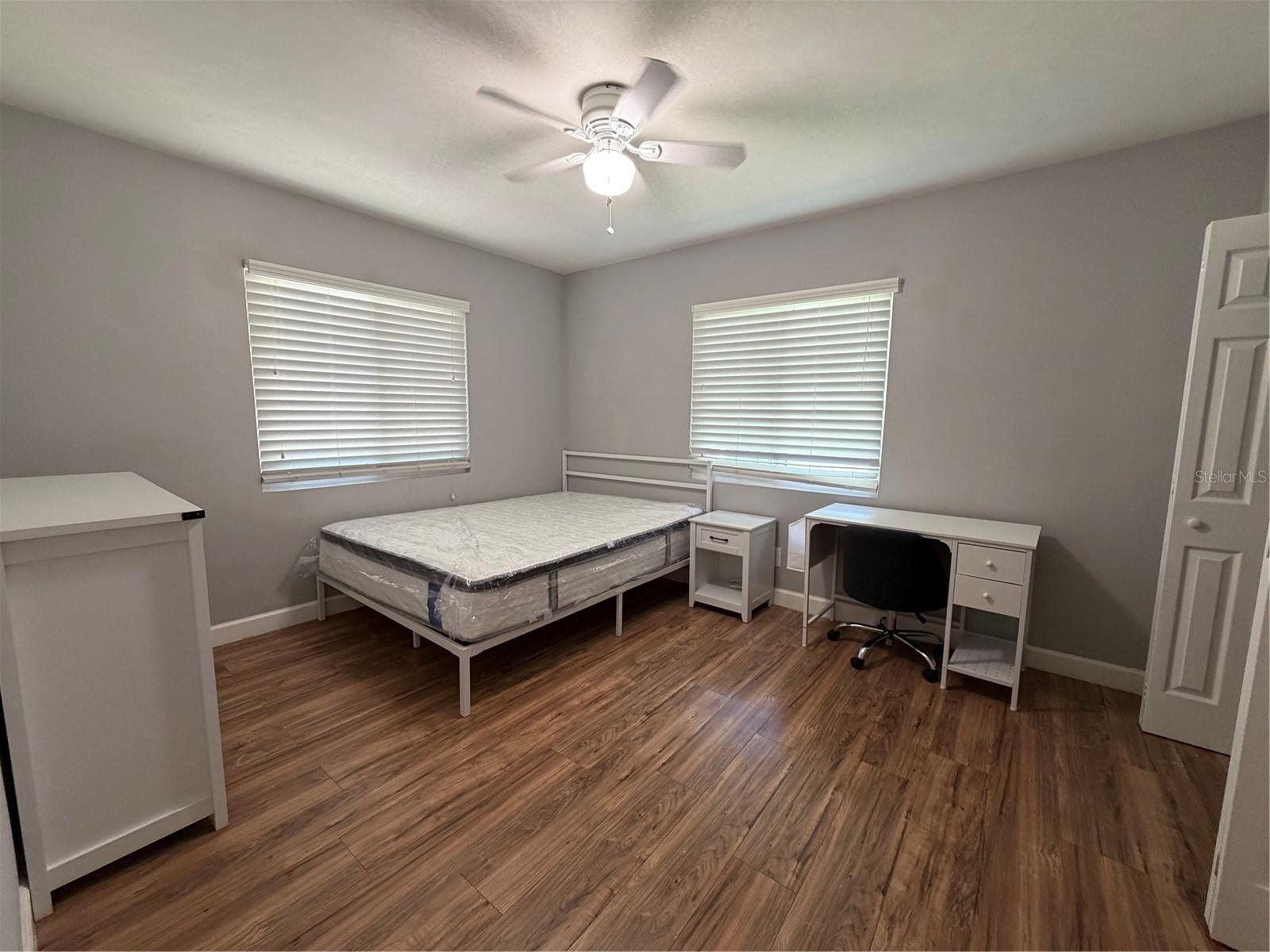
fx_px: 514
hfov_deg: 102.1
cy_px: 476
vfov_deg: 85.7
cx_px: 635
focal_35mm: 14
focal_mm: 2.22
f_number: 2.2
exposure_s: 1/60
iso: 320
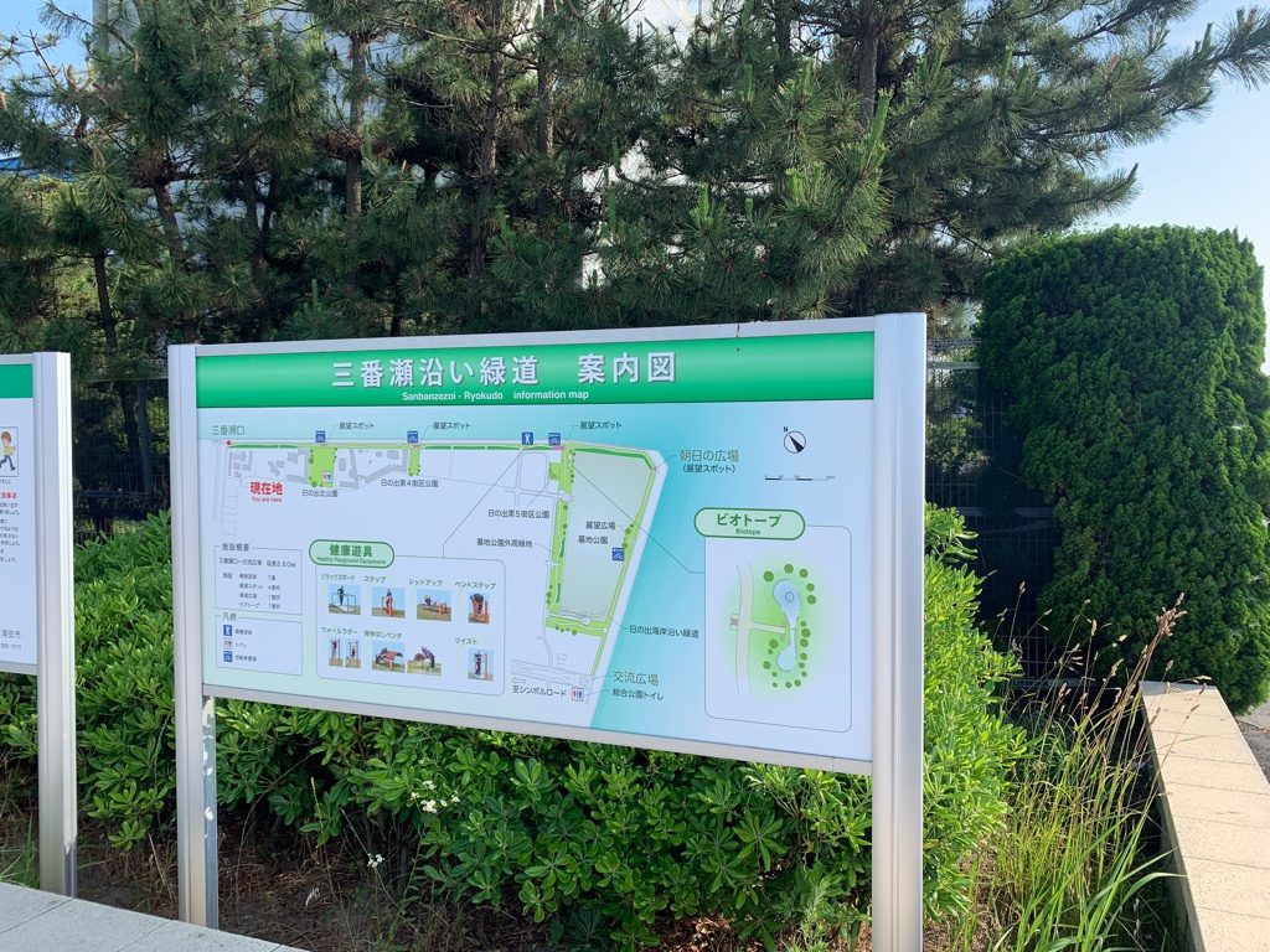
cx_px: 635
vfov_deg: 53.1
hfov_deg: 67.3
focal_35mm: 26
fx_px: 954
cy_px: 476
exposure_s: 1/991
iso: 25
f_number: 1.8
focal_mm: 4.25
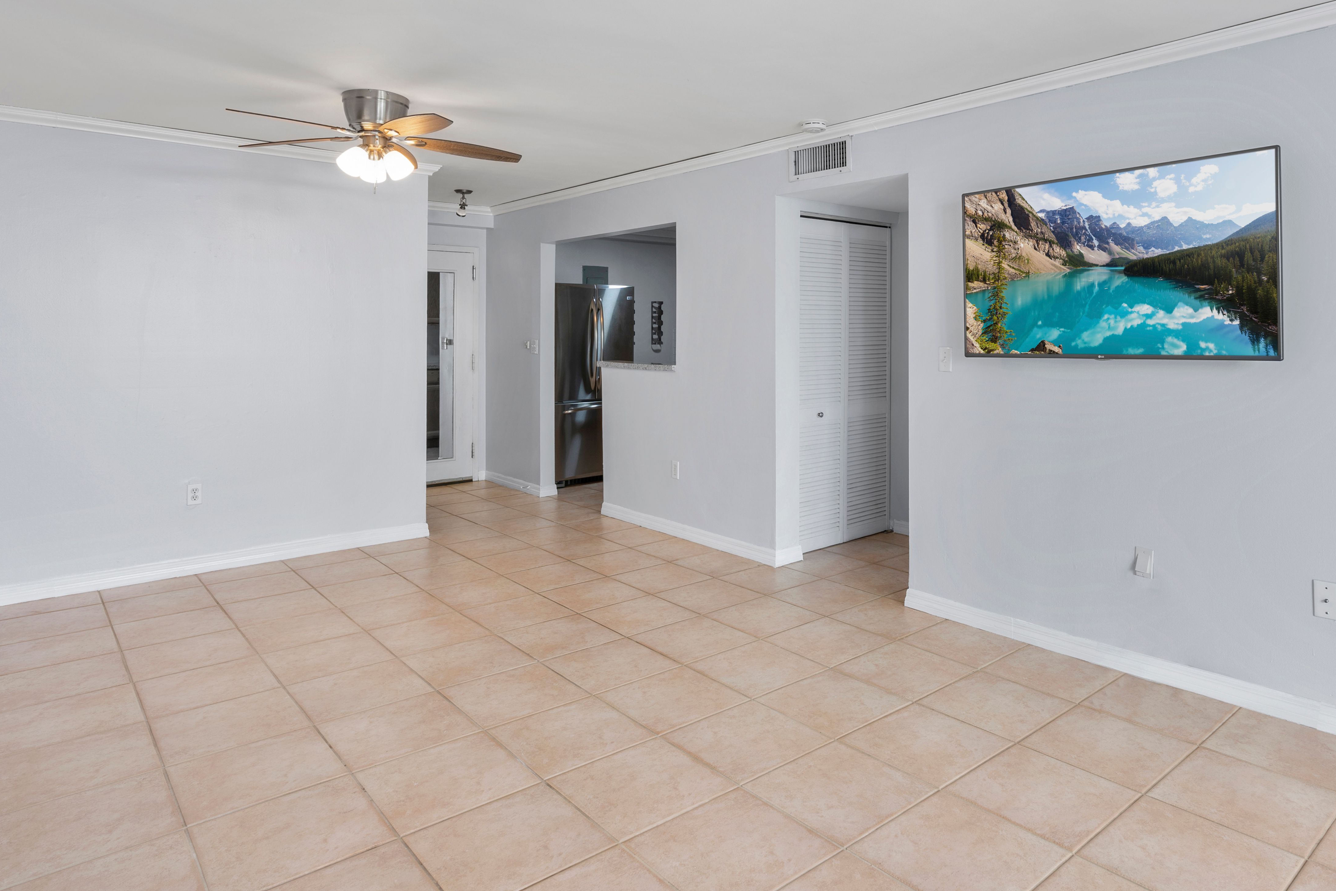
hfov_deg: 78.1
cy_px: 333
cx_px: 764
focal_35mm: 22
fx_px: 816
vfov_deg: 56.5
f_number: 9
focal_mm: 16
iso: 100
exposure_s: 1/1.25
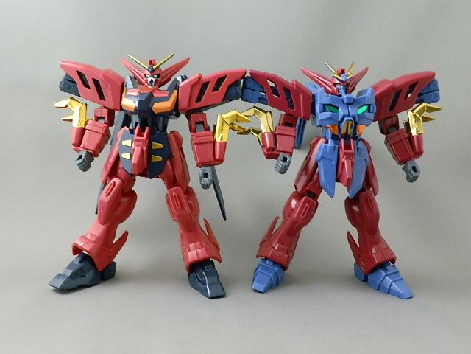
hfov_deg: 54.0
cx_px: 236
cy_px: 177
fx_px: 463
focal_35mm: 34
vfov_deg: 41.8
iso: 400
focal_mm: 6.17
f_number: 3.5
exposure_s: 1/8
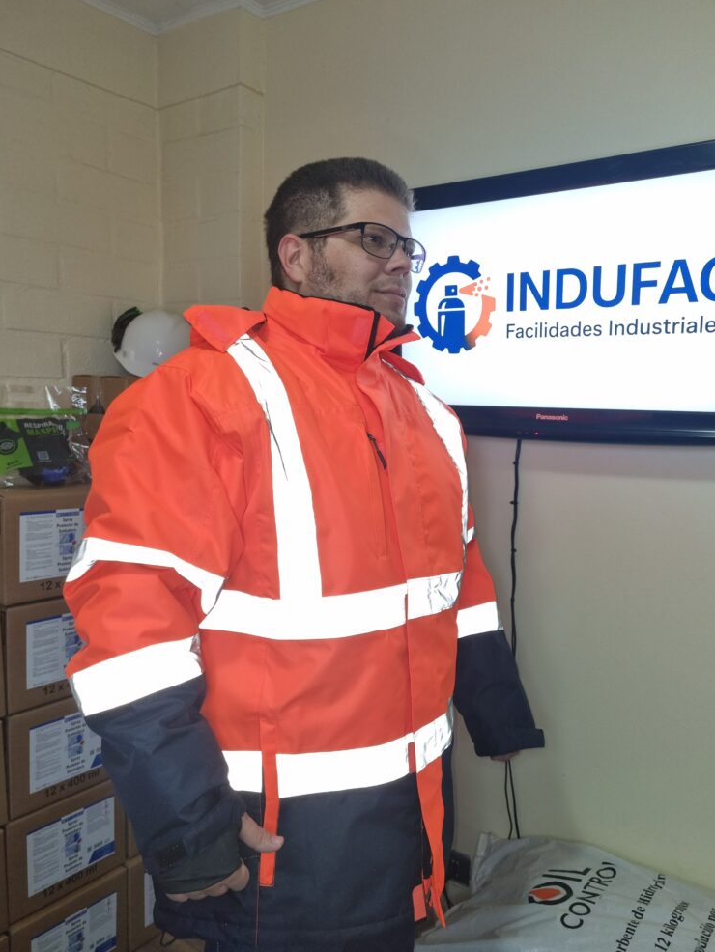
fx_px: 743
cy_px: 473
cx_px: 368
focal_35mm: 27
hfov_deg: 51.4
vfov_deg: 65.3
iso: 100
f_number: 1.8
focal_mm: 5.4
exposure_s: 1/30
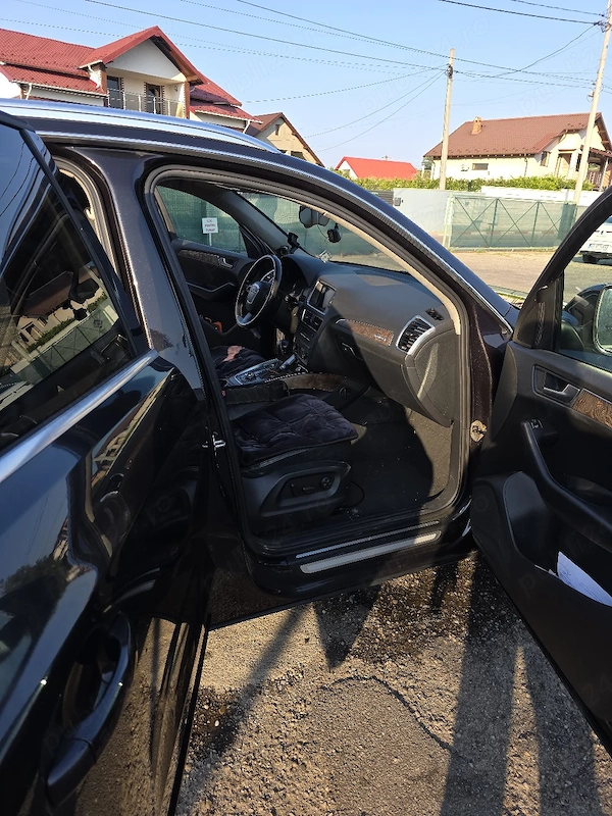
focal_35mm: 23
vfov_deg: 73.9
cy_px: 408
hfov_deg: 58.9
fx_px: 542
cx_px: 306
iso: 12
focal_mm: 6.3
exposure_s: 1/222
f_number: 1.7
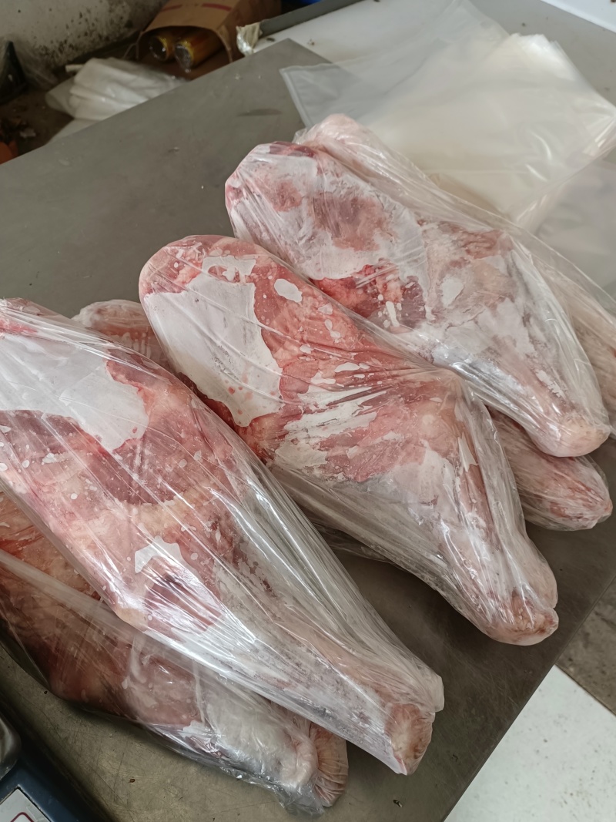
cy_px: 411
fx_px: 641
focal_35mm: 27
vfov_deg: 65.3
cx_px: 308
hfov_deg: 51.3
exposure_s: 1/50
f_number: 1.9
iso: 473
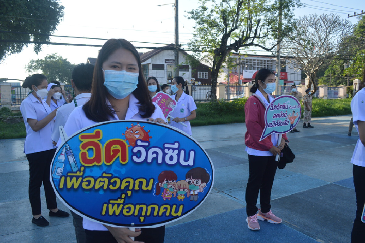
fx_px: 274
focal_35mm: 27
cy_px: 122
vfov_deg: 47.9
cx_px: 182
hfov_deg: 67.4
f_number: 6.3
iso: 100
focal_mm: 18
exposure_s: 1/160
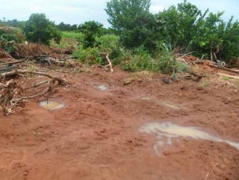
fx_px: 200
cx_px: 111
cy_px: 86
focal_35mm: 29
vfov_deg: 48.3
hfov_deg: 61.5
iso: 80
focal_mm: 4.9
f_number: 3.3
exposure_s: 1/1000
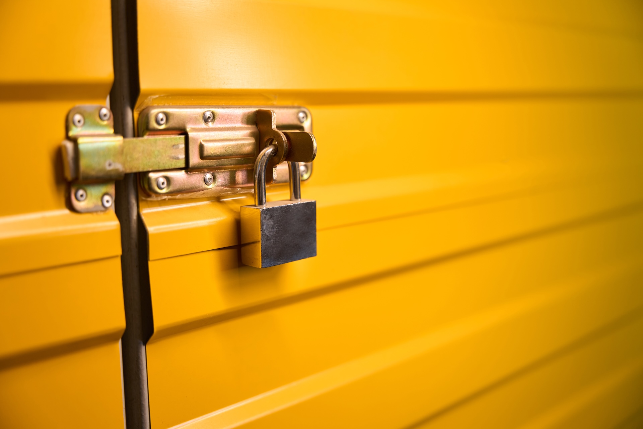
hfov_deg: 42.7
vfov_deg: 29.2
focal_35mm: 46
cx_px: 322
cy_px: 214
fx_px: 823
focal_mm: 46.1
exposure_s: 1/250
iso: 640
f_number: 2.8
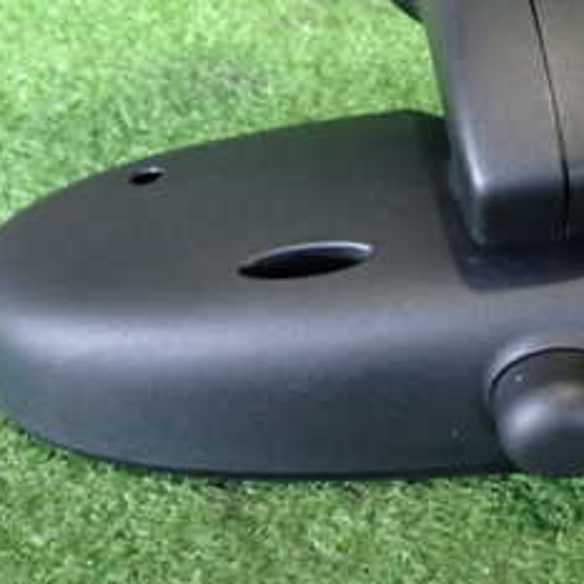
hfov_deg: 28.3
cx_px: 579
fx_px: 1088
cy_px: 203
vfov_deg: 29.9
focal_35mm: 57
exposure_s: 1/30
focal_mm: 4.5
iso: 640
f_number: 2
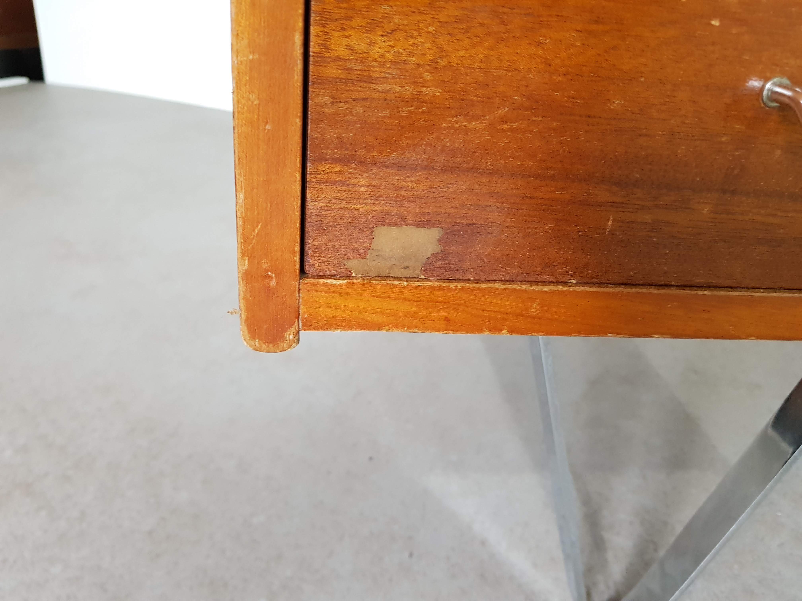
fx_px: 602
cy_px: 300
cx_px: 401
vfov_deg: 53.1
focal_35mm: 26
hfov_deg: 67.3
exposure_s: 1/33
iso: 250
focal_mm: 4.2
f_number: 1.7
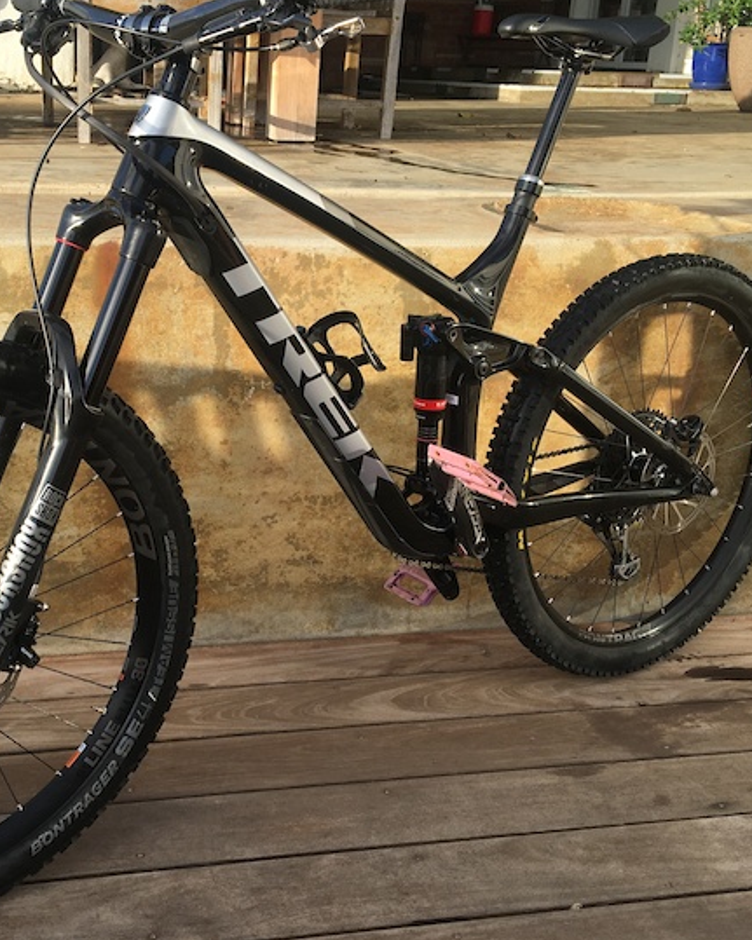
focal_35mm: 42
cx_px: 232
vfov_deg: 43.8
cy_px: 427
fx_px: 1169
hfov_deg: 35.2
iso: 25
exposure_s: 1/646
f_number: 2.2
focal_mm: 4.15
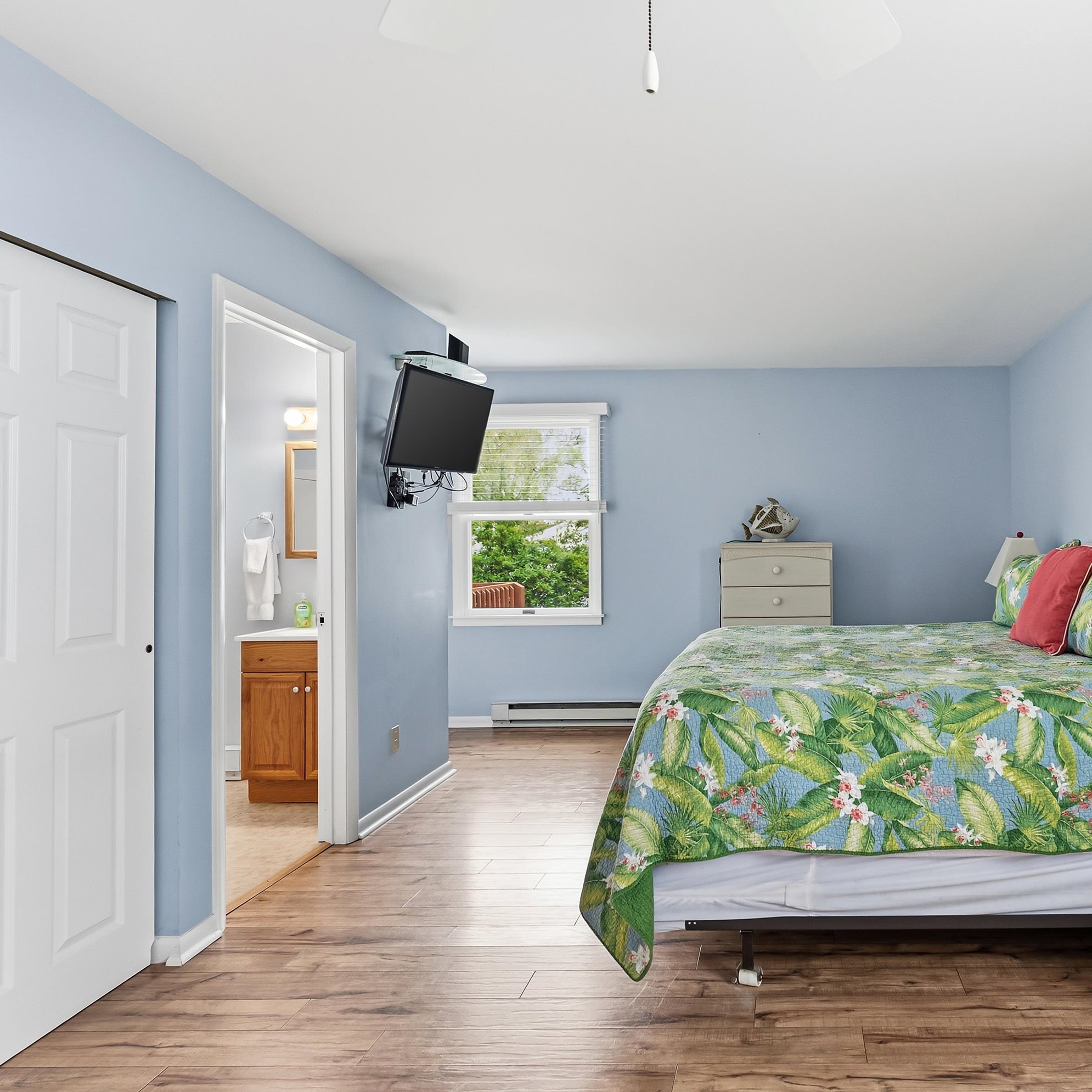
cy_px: 539
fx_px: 773
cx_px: 778
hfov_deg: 67.3
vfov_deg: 70.5
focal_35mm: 22
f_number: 7.1
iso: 640
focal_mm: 16.5
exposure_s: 1/10
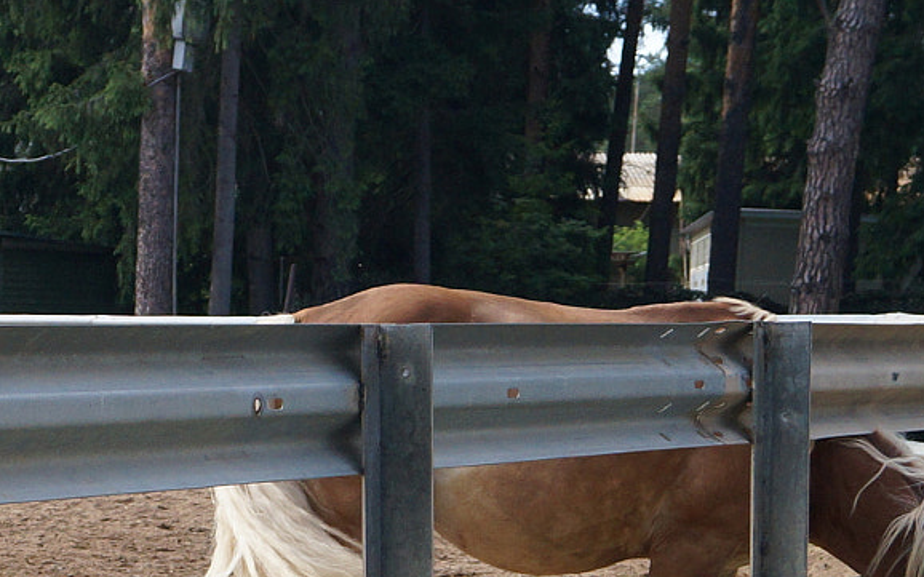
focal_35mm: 110
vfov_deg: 11.5
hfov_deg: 18.6
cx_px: 102
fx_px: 2769
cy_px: 794
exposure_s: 1/2000
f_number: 4
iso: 640
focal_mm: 26
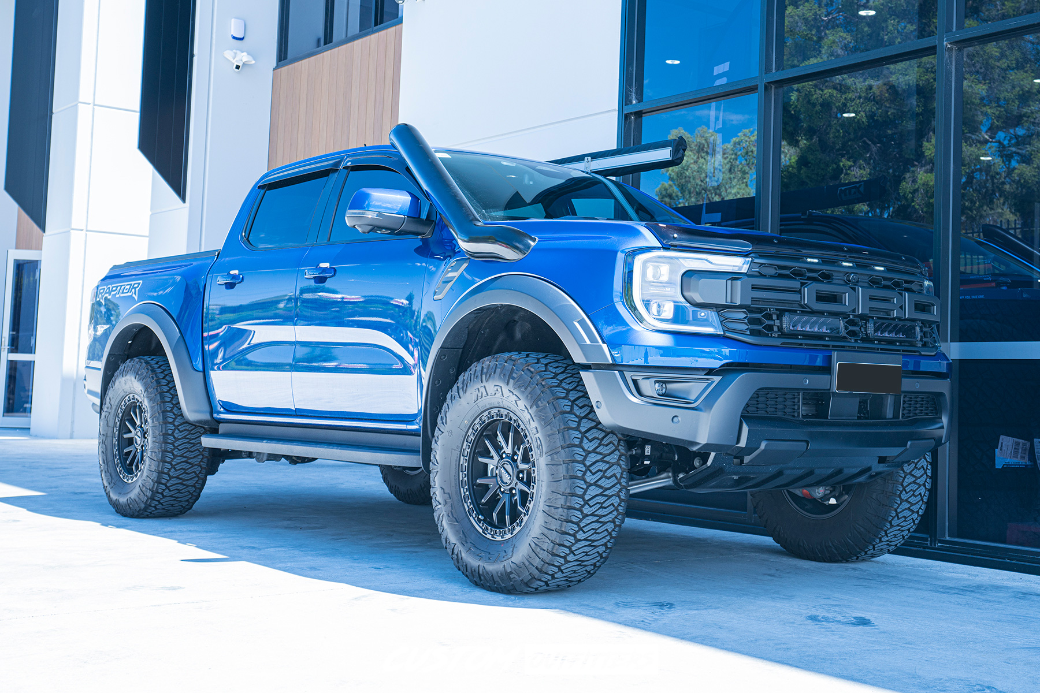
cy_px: 346
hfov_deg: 54.4
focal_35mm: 35
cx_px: 520
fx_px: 1011
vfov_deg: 37.9
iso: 100
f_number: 4
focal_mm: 35
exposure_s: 1/80
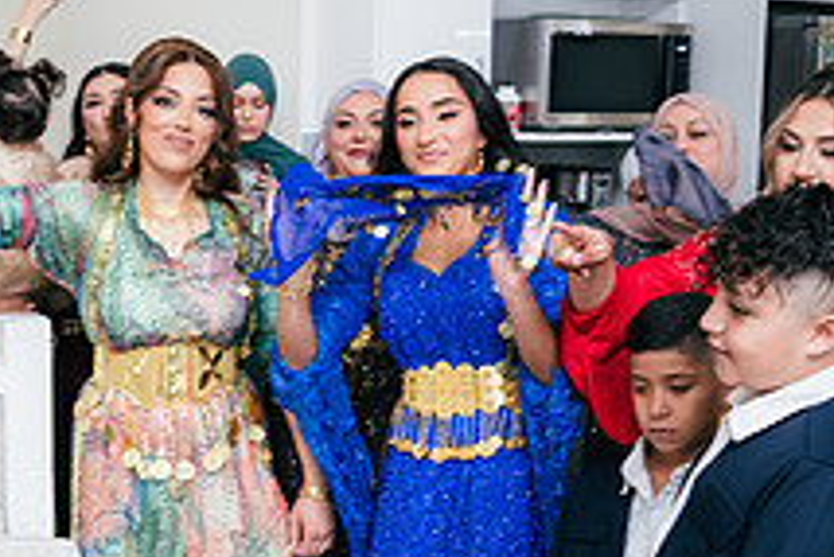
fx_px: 1507
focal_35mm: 65
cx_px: 281
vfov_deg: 20.9
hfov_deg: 30.7
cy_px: 306
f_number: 2.8
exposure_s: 1/160
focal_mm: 24
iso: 640
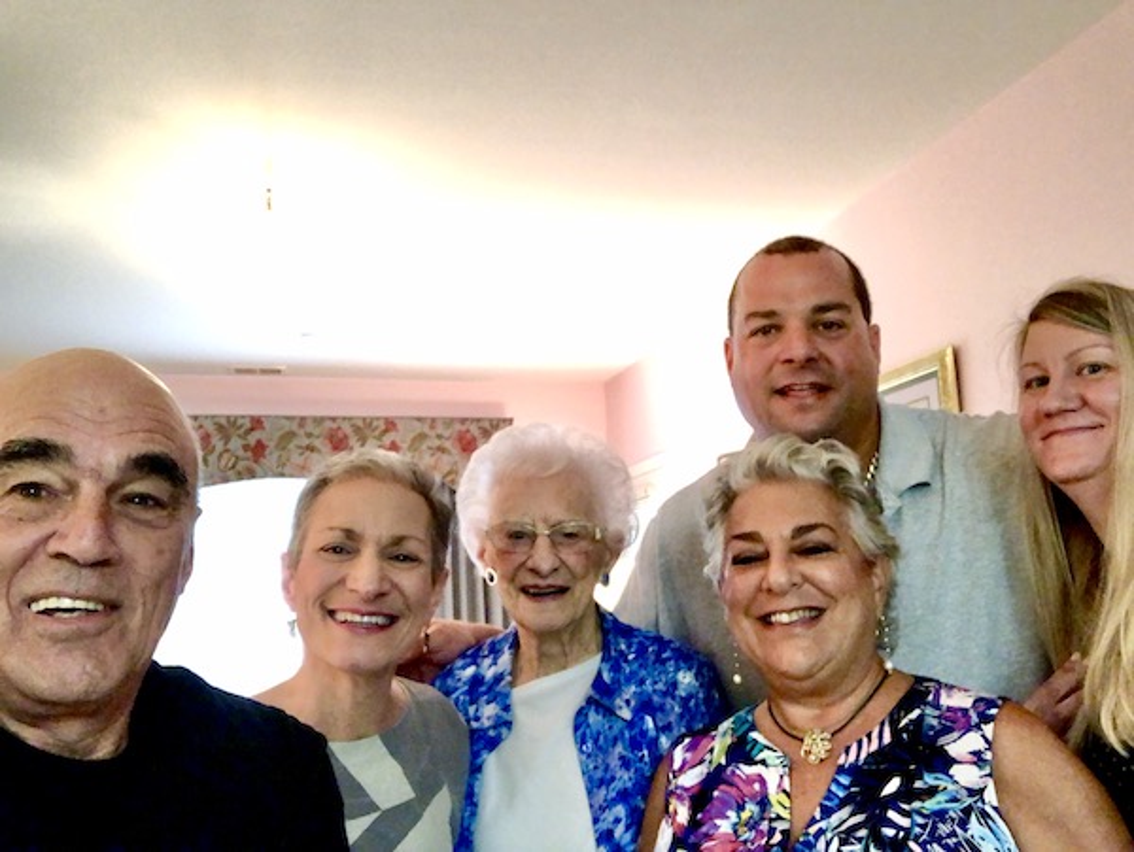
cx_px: 567
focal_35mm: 32
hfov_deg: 56.8
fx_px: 1049
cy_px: 426
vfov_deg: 44.2
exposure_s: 1/30
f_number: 2.2
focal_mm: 2.87
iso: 400
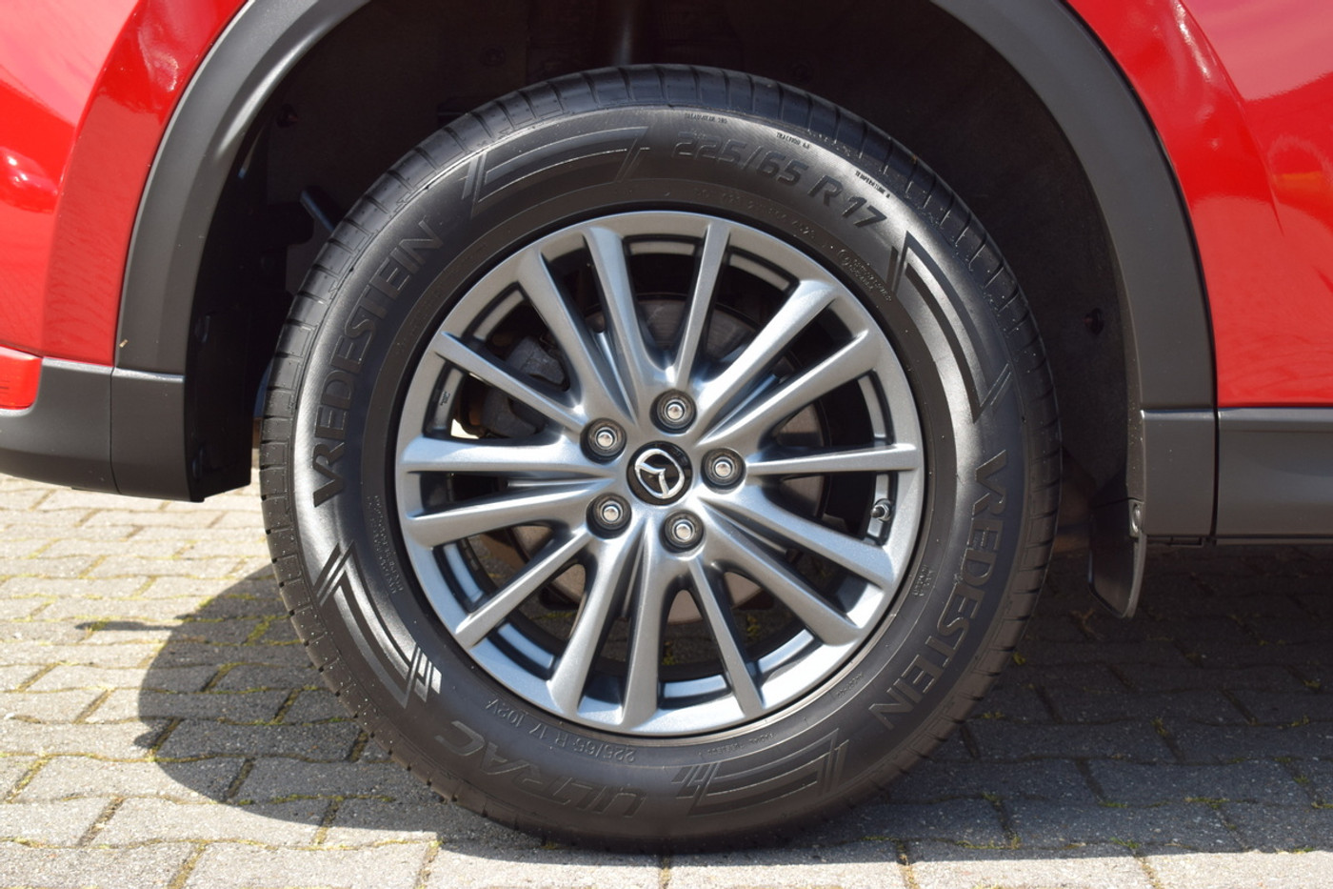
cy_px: 444
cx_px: 666
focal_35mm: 60
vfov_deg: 22.6
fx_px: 2221
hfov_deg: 33.4
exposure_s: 1/250
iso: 360
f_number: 8
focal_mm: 40
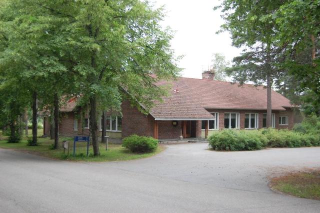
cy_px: 106
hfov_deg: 46.4
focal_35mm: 42
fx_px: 373
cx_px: 160
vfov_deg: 31.9
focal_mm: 28
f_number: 4.2
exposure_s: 1/320
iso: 800
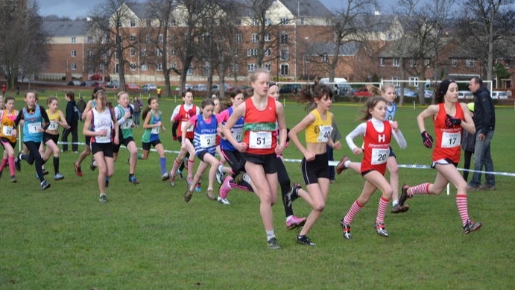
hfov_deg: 24.3
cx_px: 256
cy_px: 143
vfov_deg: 13.8
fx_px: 1196
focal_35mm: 88
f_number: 4
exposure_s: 1/500
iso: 400
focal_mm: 55
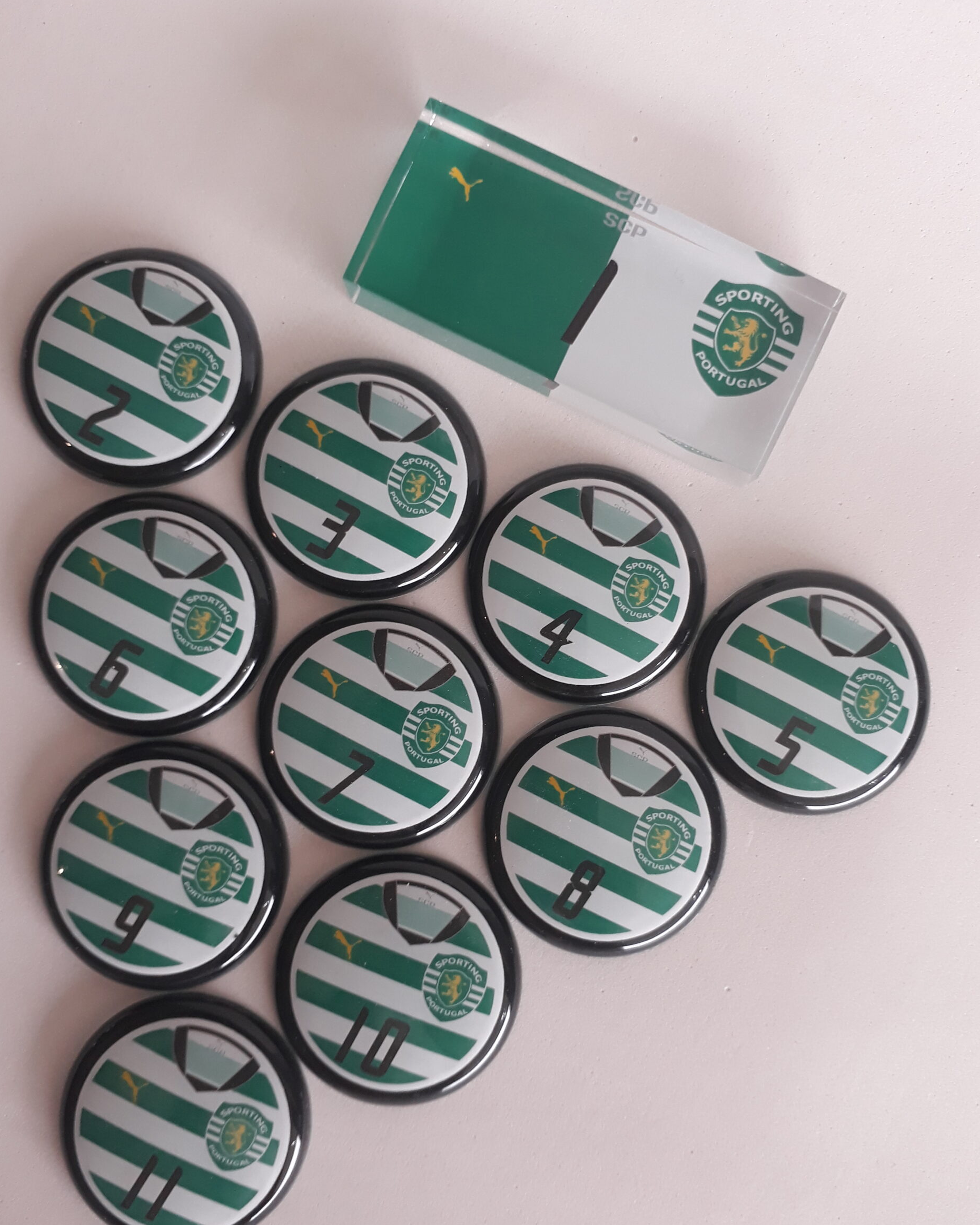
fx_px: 1051
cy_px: 641
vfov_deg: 60.4
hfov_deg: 50.0
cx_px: 503
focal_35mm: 29
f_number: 1.9
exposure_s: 1/100
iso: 80
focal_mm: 3.6
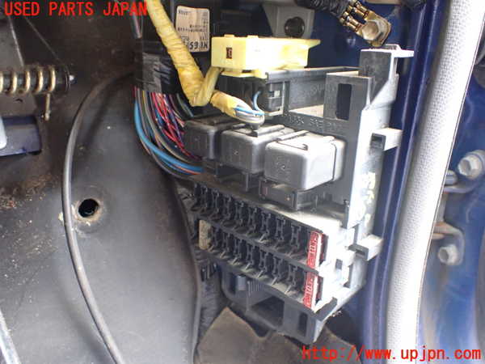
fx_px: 420
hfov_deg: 60.0
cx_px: 242
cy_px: 182
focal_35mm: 30
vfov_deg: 46.8
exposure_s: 1/60
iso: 800
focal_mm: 5.4
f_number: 2.3
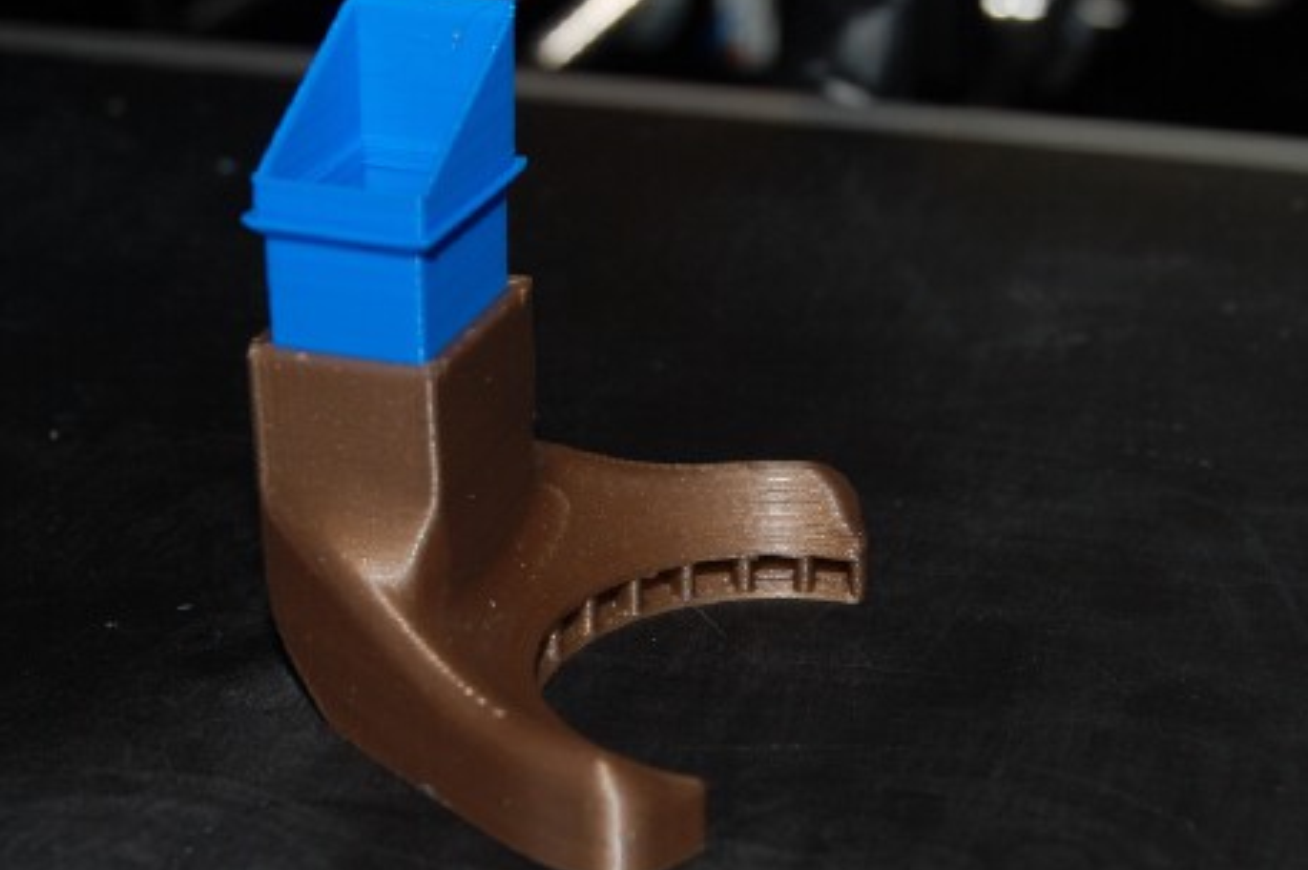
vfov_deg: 16.4
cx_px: 627
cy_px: 446
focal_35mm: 83
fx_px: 3013
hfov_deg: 24.5
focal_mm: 42
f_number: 5.3
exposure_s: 1/60
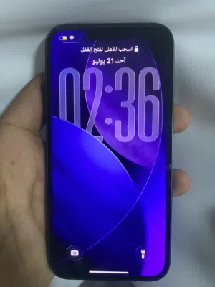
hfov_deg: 54.9
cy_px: 144
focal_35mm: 25
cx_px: 108
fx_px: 207
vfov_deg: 69.4
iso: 400
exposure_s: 1/60
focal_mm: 4.25
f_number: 1.8
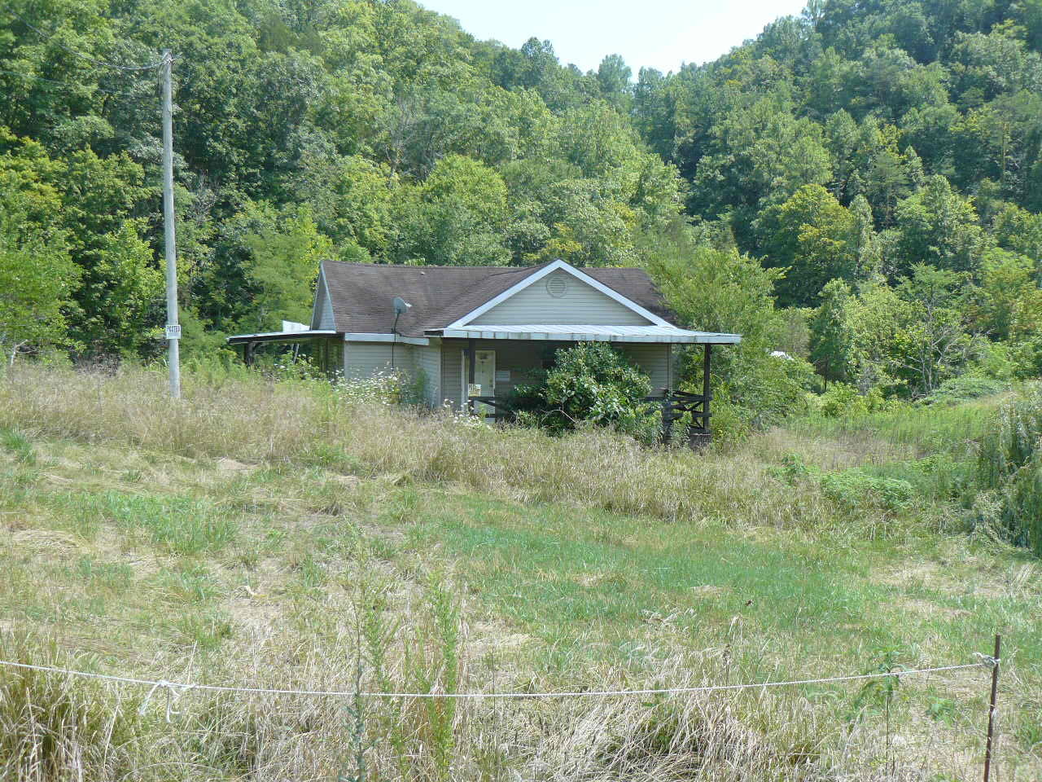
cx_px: 521
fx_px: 1084
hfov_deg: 51.4
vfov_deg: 39.7
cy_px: 391
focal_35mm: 36
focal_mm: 6
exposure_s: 1/500
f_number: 2.8
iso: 100
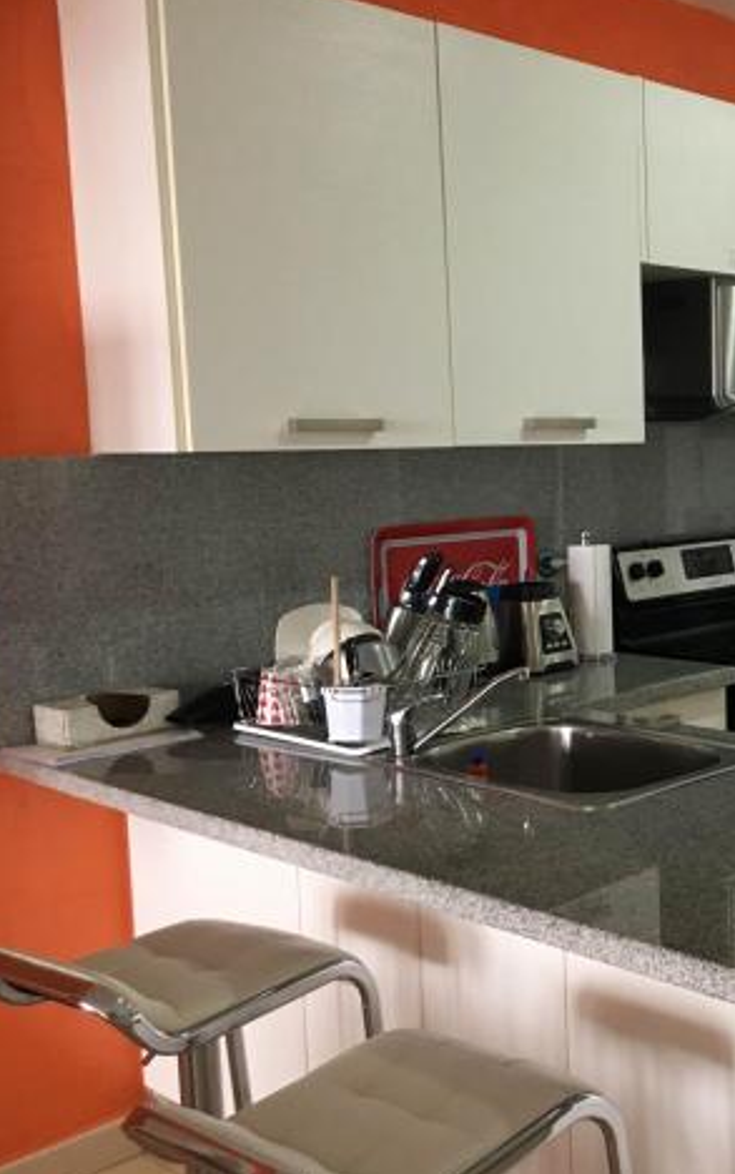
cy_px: 587
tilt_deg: -7.8
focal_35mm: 42
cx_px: 780
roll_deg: +1.4
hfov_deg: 28.2
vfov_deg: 47.2
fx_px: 1344
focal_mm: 4.15
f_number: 2.2
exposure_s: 1/30
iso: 125
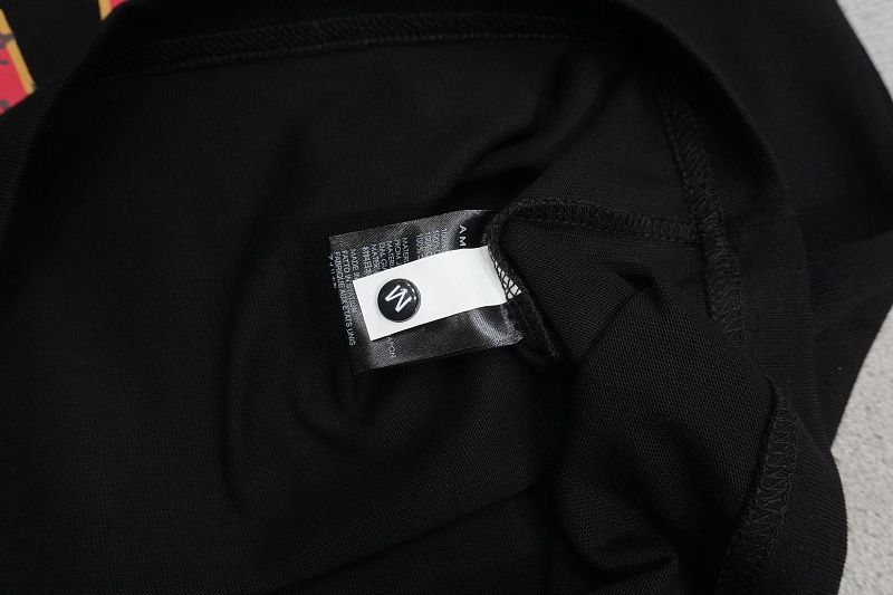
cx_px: 446
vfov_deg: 38.3
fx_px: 856
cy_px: 298
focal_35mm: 34
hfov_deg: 55.1
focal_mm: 23
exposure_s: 1/160
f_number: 8
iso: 1000
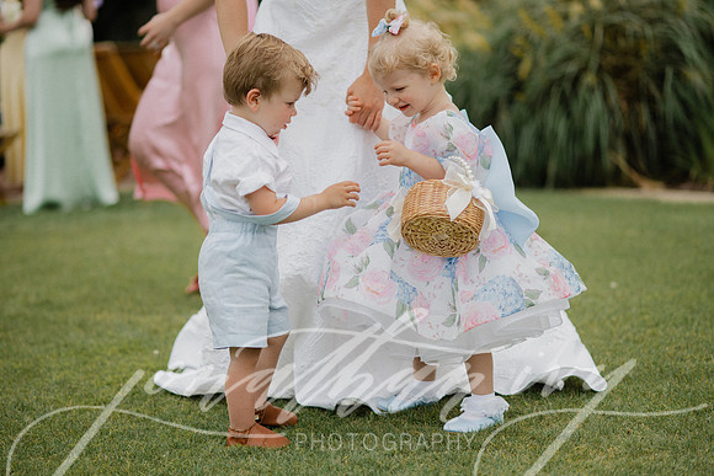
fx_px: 1686
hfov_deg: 23.9
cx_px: 357
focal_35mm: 85
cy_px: 238
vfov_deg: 16.1
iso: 100
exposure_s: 1/2000
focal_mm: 85
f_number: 1.8
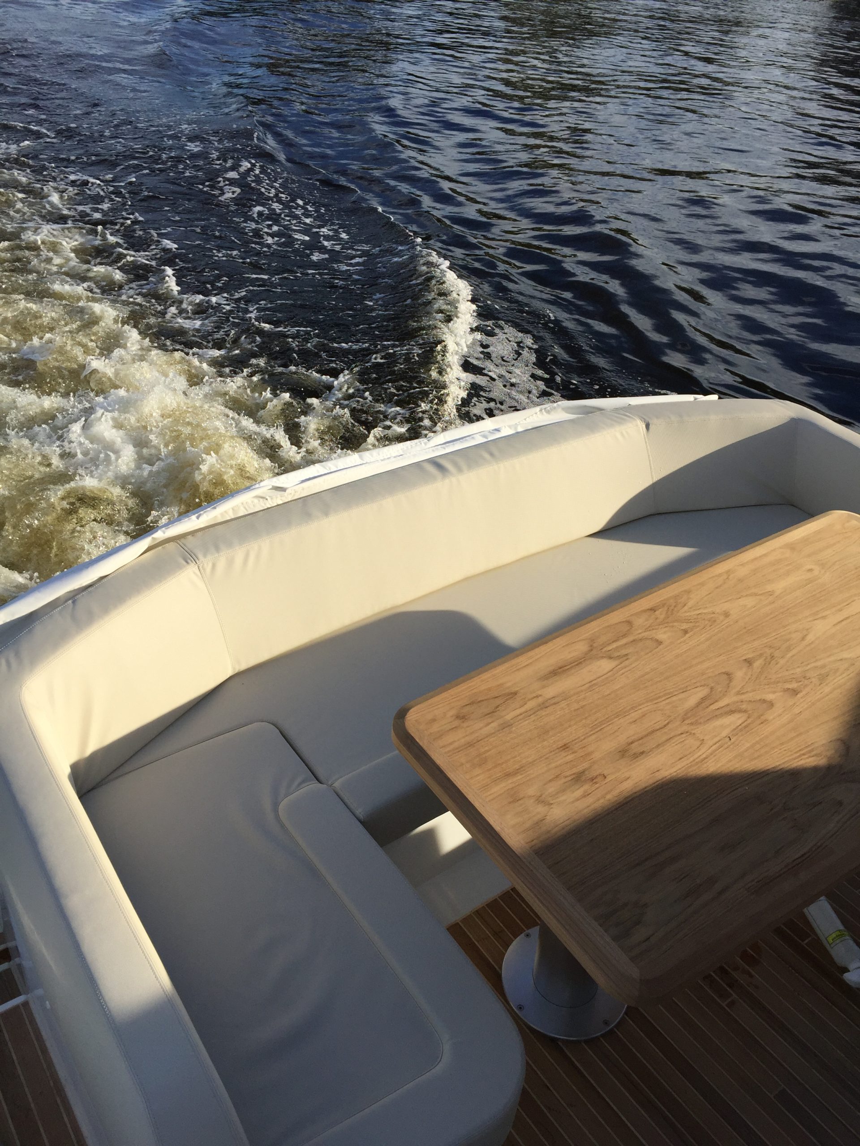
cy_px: 573
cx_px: 430
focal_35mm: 29
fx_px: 961
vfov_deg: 61.7
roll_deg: -4.1
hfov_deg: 48.2
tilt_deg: -35.8
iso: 32
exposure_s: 1/1799
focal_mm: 4.15
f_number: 2.2
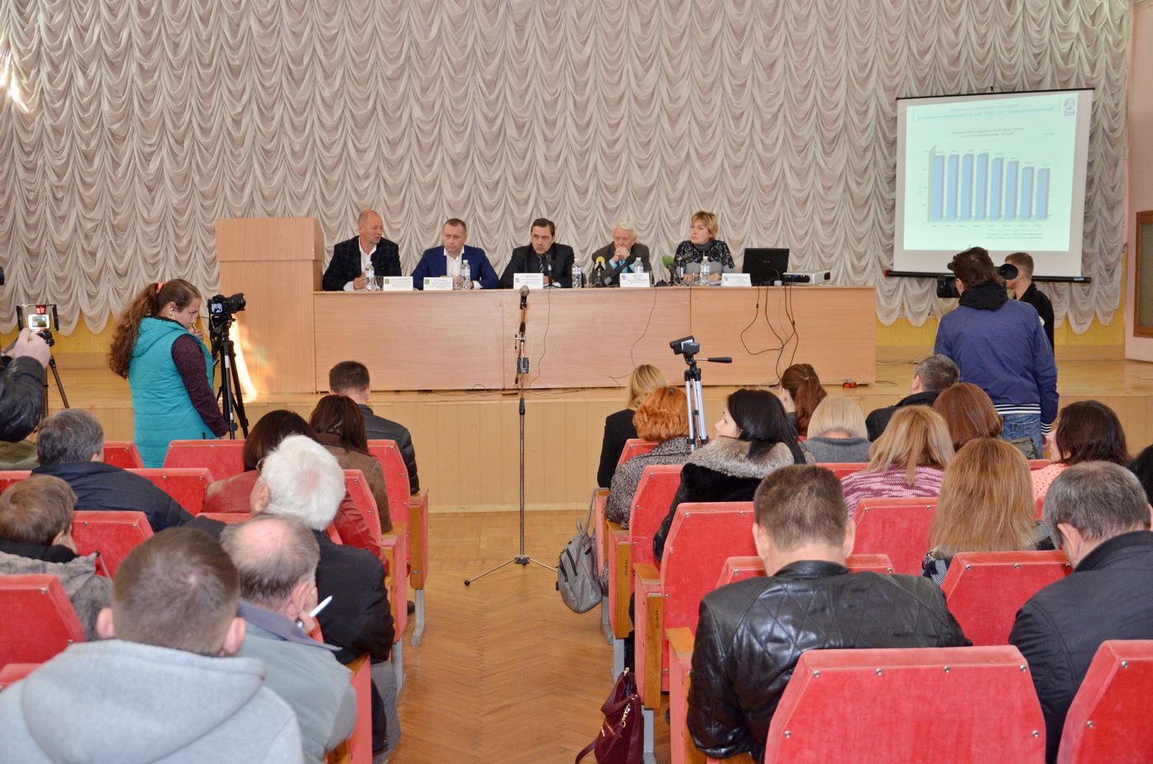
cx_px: 576
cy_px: 382
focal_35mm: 42
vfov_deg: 31.8
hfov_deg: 46.5
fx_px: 1342
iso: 1000
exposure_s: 1/160
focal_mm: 28
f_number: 4
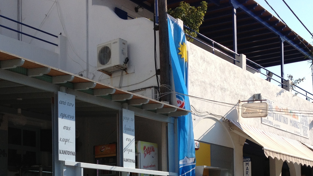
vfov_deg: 18.5
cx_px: 183
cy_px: 185
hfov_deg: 33.3
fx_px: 523
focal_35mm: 63
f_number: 2.4
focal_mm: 4.28
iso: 50
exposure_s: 1/1577
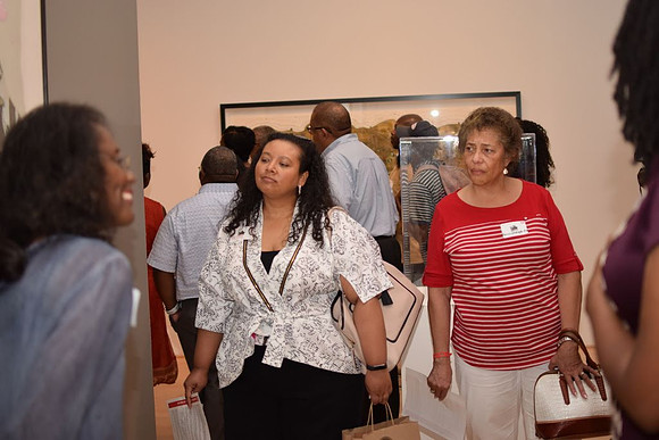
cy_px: 220
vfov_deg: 25.8
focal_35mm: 52
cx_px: 330
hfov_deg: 37.8
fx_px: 961
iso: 200
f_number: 1.8
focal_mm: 35
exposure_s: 1/200
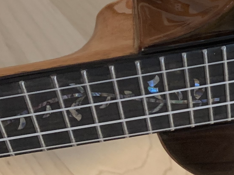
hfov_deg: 18.5
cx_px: 341
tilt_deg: -67.1
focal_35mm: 95
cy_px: -14
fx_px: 642
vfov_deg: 15.2
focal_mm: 4.25
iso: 250
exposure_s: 1/33
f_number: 1.8
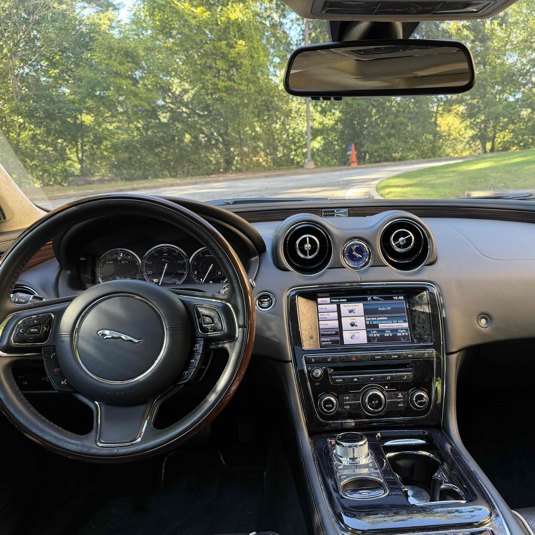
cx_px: 313
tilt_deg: -12.0
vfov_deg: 55.6
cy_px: 273
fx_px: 507
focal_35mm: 29
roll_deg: -1.1
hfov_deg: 55.3
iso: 160
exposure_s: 1/121
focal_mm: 6.76
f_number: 1.78
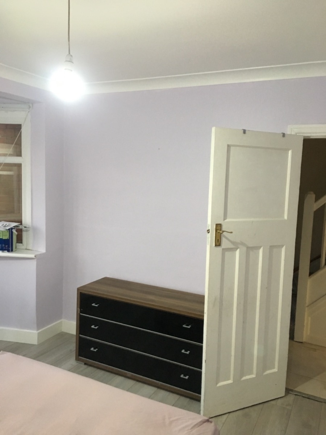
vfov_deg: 61.7
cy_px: 218
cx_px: 163
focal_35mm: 29
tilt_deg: -7.3
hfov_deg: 48.2
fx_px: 364
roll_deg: -3.1
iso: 250
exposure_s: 1/33
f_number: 2.2
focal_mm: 4.15
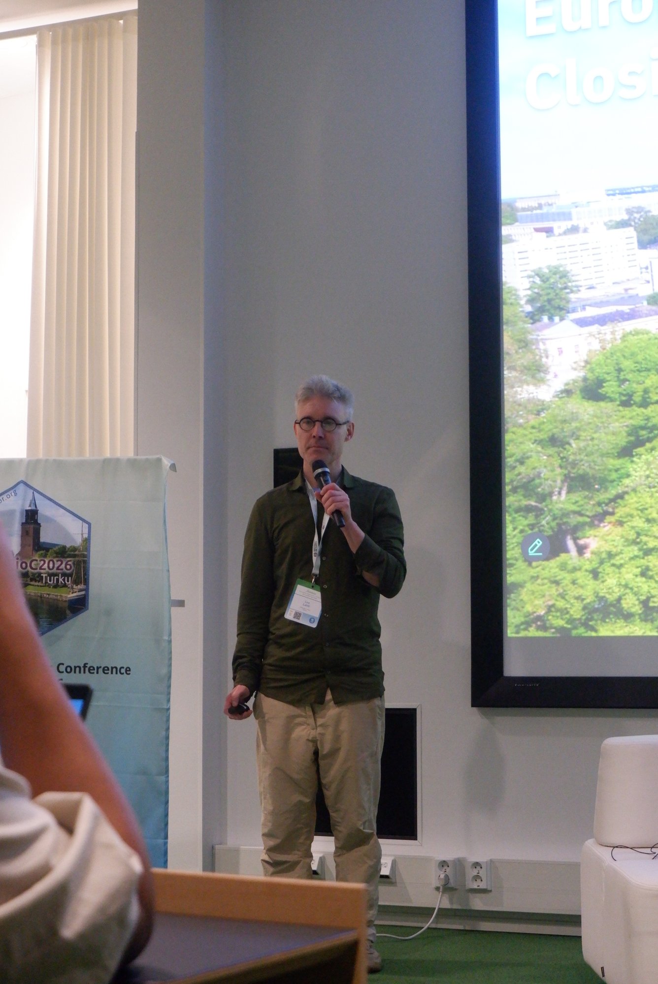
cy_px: 492
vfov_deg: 29.6
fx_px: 1862
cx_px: 329
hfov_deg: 20.0
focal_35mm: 68
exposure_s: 1/100
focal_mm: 45
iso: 6400
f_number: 5.6
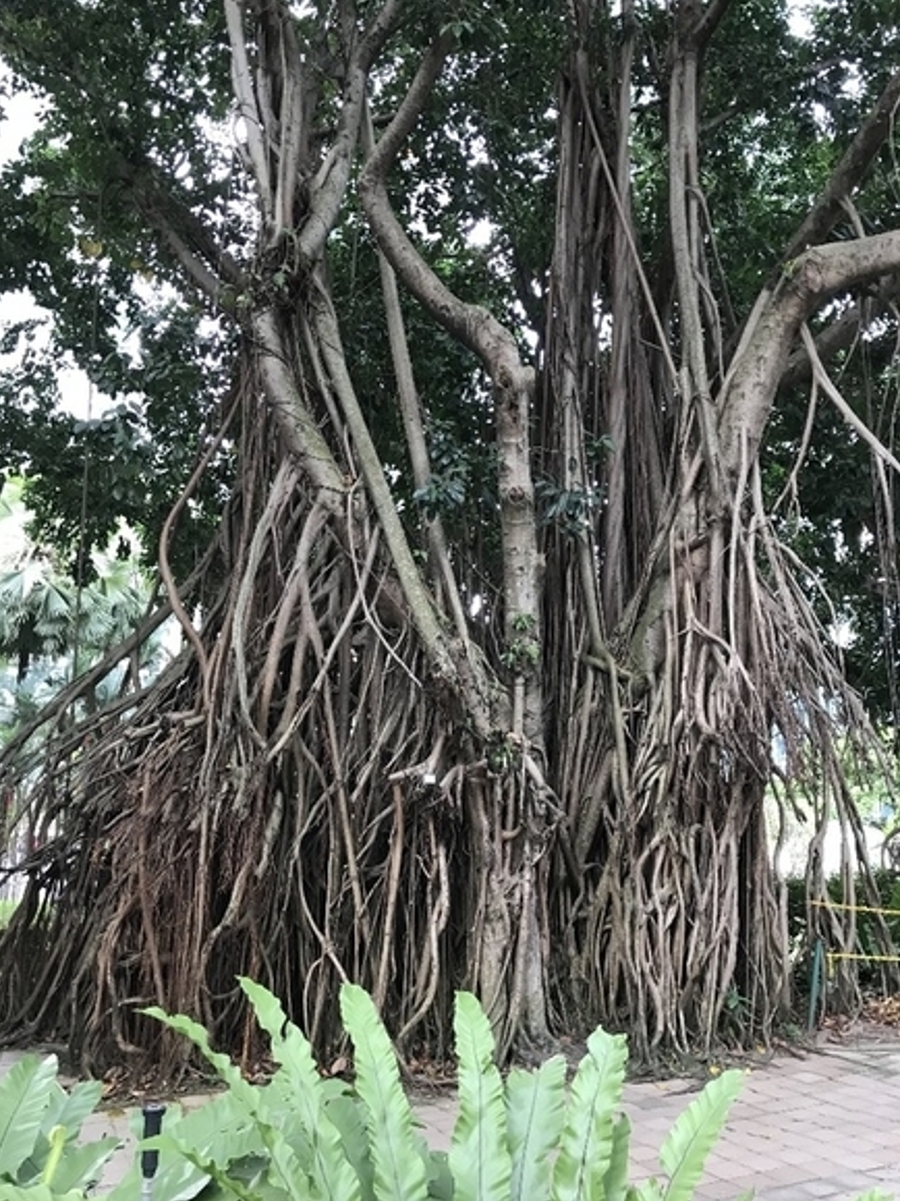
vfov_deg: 61.7
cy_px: 595
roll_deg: -0.5
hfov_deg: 48.2
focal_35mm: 29
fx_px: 1006
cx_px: 458
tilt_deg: +14.5
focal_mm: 3.99
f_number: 1.8
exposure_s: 1/33
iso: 40
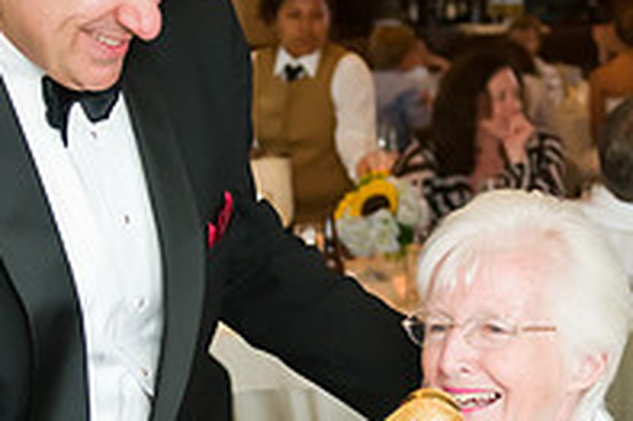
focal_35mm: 154
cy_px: 217
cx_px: 357
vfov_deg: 8.9
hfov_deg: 13.3
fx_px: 2714
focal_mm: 35
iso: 1250
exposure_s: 1/125
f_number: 3.2
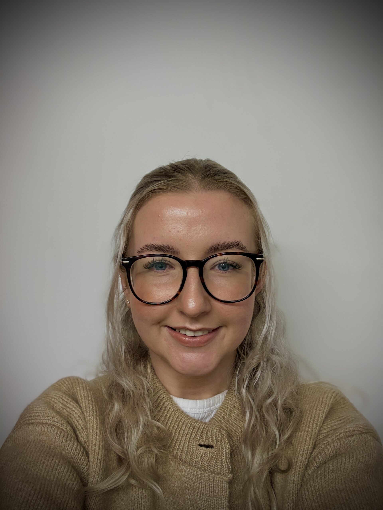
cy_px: 255
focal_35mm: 30
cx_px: 192
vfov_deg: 60.0
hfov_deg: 46.8
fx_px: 443
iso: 125
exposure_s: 1/50
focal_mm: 2.69
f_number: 1.9
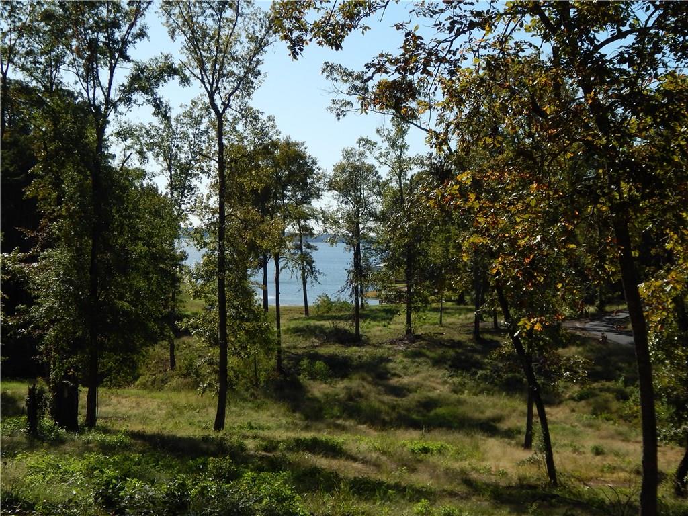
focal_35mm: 61
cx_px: 344
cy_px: 258
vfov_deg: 24.0
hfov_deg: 31.7
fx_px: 1212
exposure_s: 1/1000
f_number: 4
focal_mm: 10.9
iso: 125
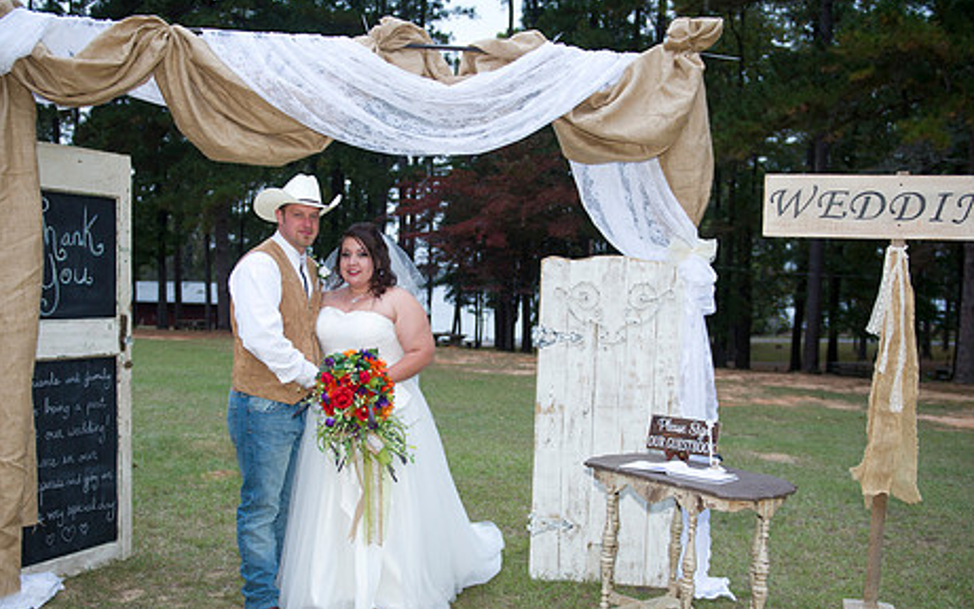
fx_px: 1088
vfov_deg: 31.2
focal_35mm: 41
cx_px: 475
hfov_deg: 48.2
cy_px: 351
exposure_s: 1/100
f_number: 2.8
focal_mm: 32
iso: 800
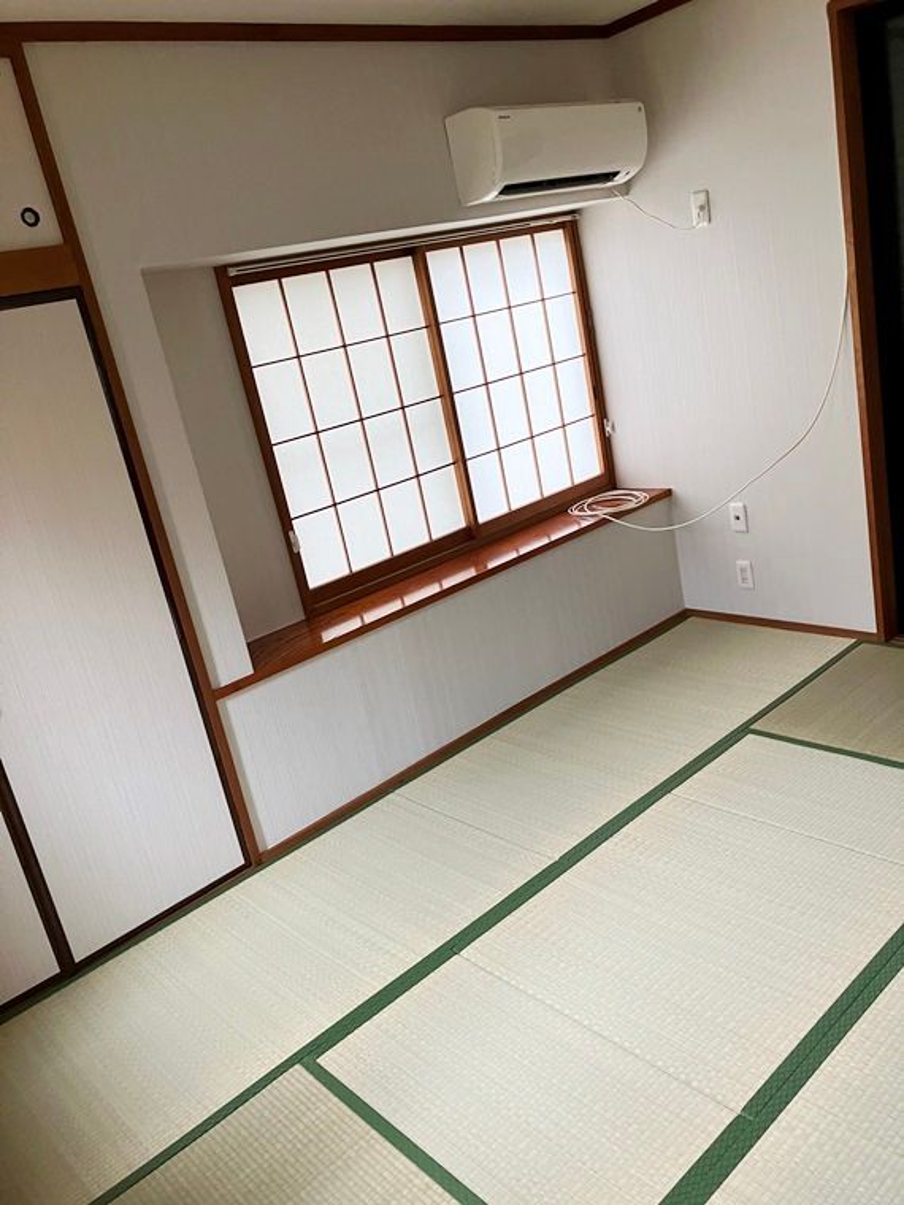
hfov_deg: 49.7
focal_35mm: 28
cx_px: 452
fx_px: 975
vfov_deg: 63.4
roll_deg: +12.7
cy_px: 602
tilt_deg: -15.9
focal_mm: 3.99
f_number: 1.8
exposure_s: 1/60
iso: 125
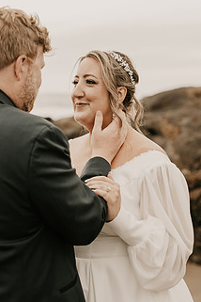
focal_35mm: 70
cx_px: 78
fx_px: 586
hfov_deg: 19.4
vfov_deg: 28.8
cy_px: 119
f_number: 2.5
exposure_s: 1/5000
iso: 640
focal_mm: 50
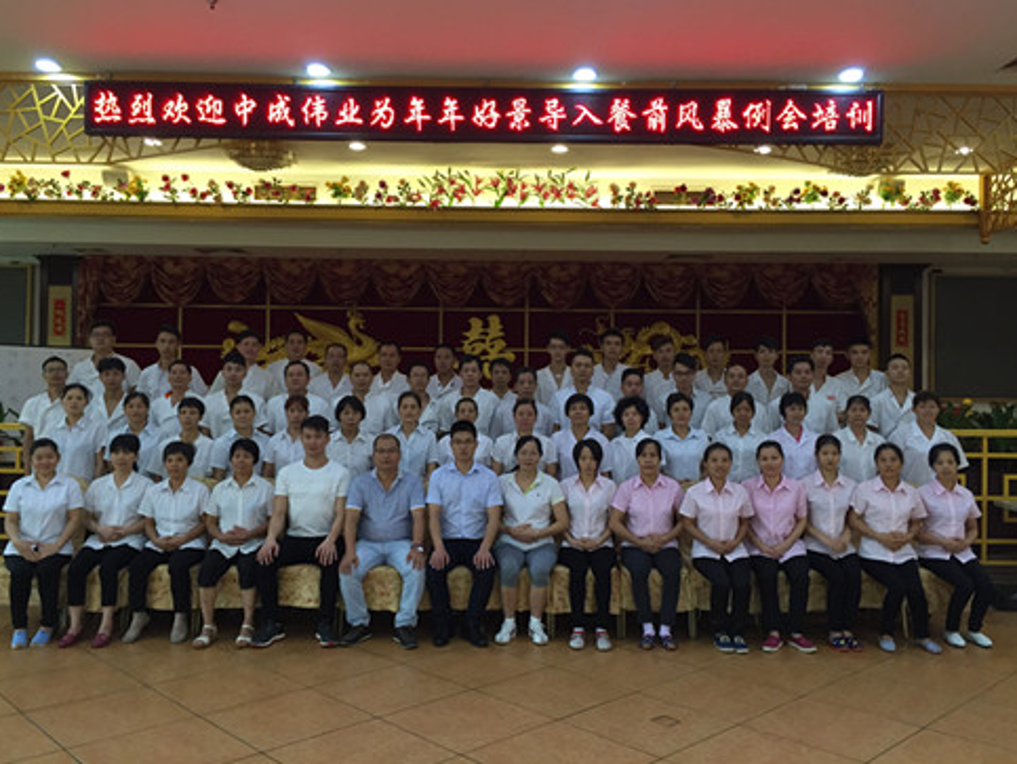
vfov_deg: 46.8
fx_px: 882
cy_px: 374
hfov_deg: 59.9
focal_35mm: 30
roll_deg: -1.3
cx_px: 495
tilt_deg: +0.4
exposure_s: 1/30
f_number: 2.2
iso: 50
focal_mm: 4.15
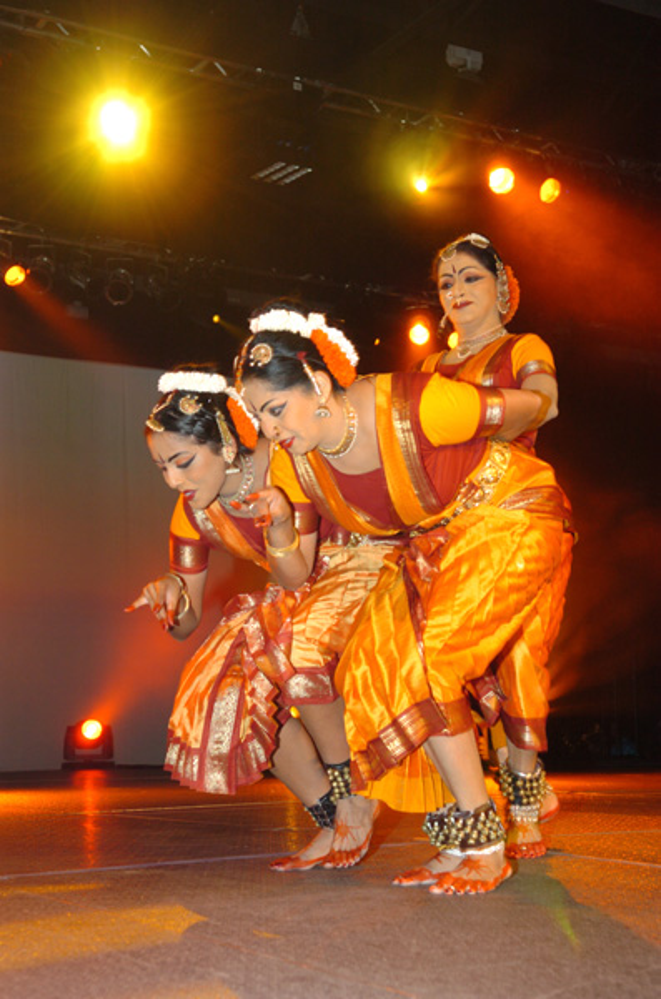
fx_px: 1453
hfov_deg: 25.6
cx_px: 330
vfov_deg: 37.9
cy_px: 500
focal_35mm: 52
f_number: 4
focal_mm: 35
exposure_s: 1/60
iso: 400
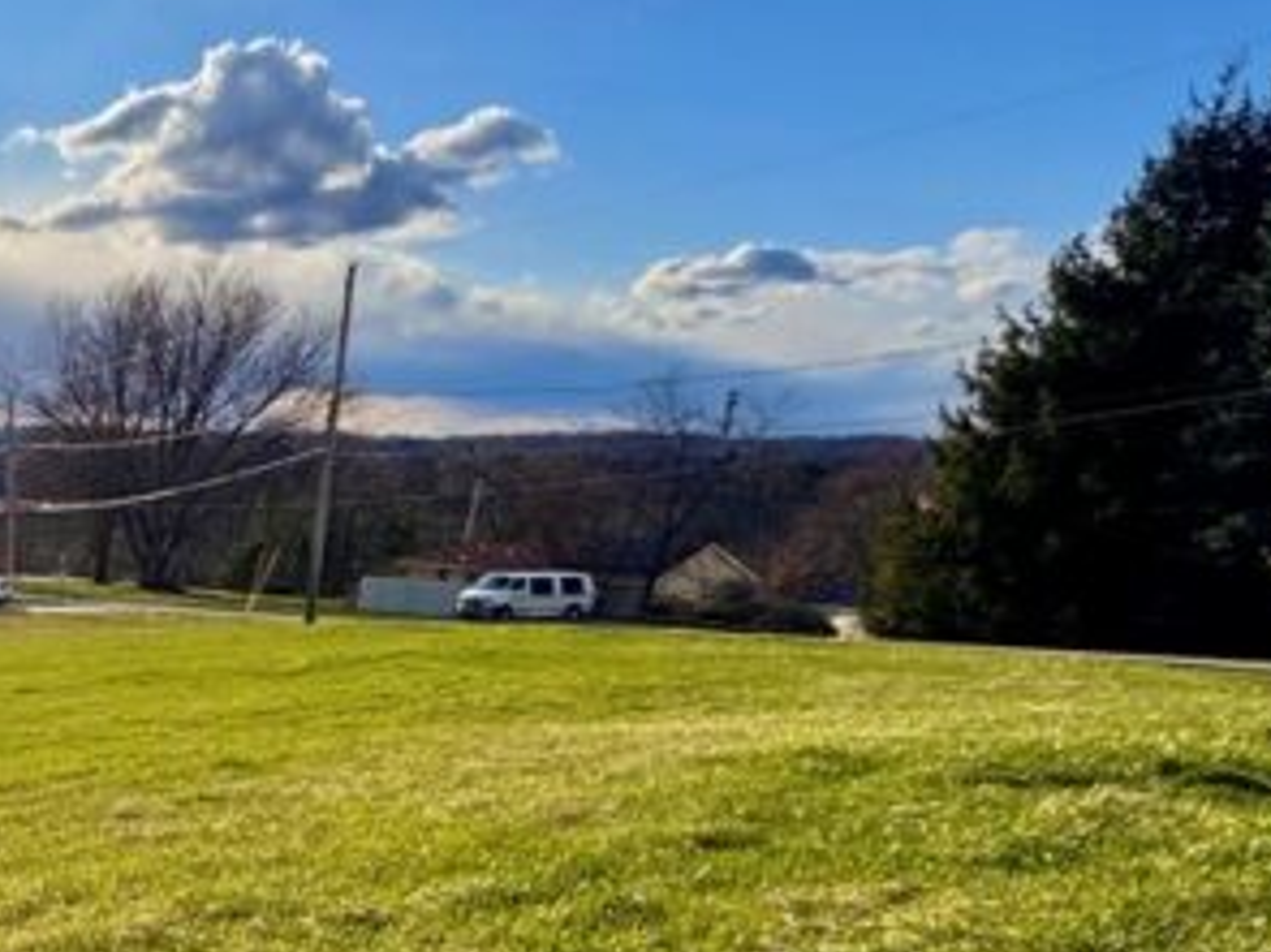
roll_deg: -0.8
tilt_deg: -16.2
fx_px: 1395
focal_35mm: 38
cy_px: 836
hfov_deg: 35.9
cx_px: -319
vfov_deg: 35.7
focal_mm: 2.22
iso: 50
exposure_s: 1/1789
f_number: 2.2
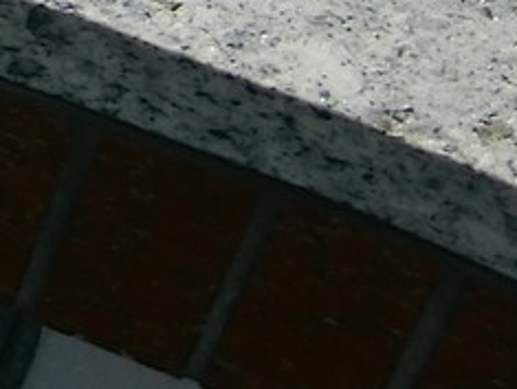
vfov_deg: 6.0
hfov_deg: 7.6
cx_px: -986
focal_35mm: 231
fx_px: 3455
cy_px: -769
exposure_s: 1/500
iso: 80
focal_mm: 7.2
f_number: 8.7
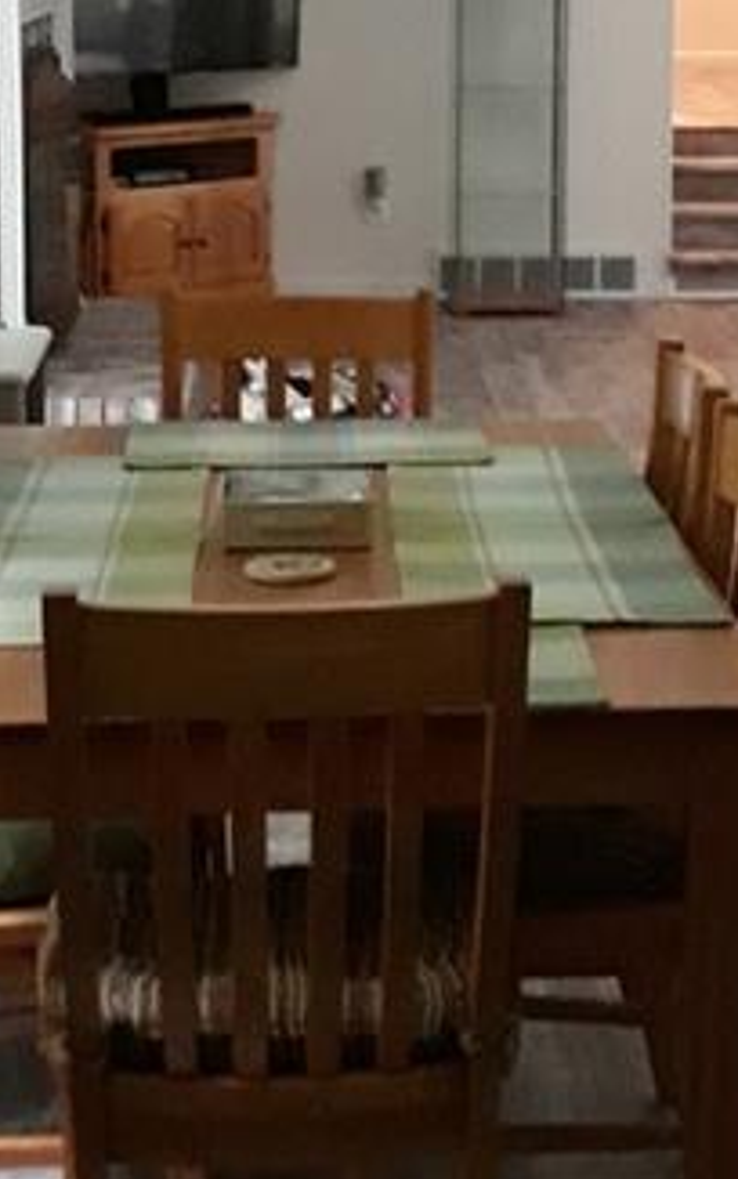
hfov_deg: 18.6
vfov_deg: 28.9
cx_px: 481
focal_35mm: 70
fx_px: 2251
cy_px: 282
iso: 400
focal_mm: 3.7
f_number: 1.7
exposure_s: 1/24
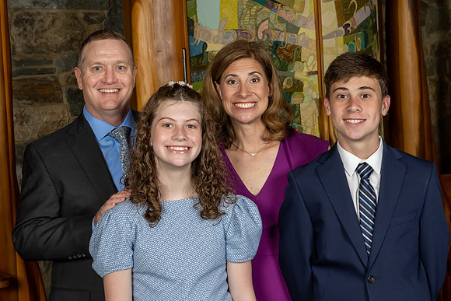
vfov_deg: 16.7
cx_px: 196
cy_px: 130
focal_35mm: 82
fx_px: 1023
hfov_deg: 24.8
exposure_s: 1/200
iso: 640
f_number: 8
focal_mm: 48
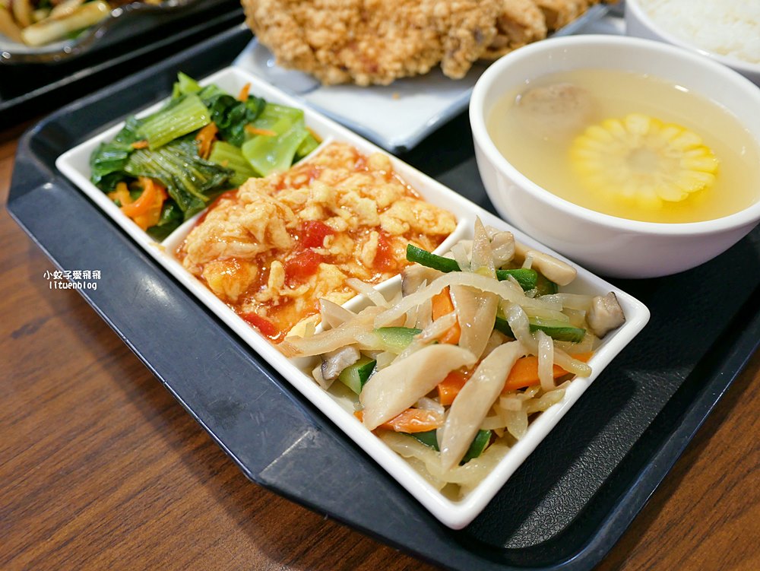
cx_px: 380
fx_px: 615
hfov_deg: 63.4
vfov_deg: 49.8
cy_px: 286
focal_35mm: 28
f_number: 2.5
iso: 250
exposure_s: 1/60
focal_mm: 14
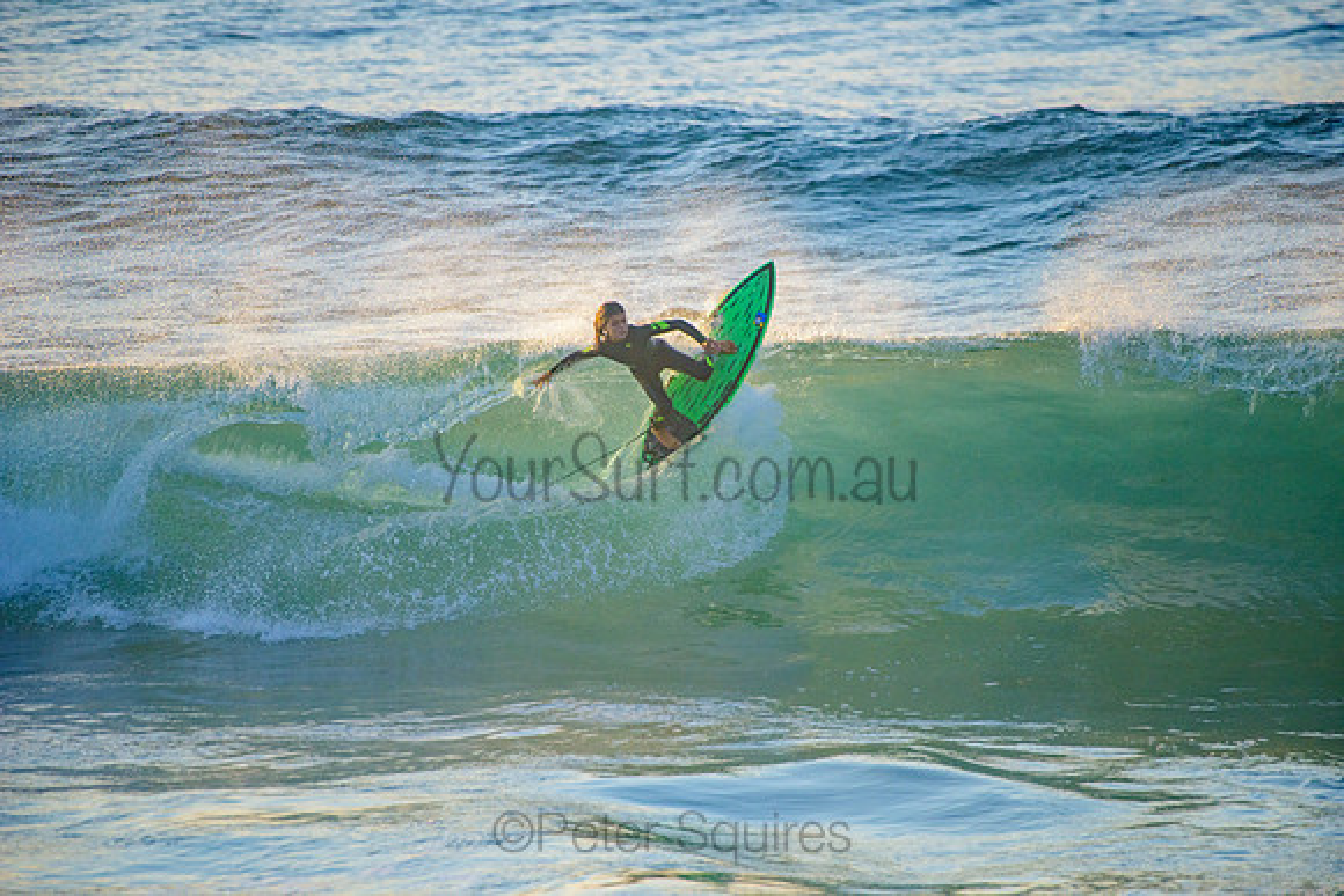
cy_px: 448
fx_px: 18670
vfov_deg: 2.8
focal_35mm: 500
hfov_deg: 4.1
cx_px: 672
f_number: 5.6
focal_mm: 500
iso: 800
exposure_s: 1/2000
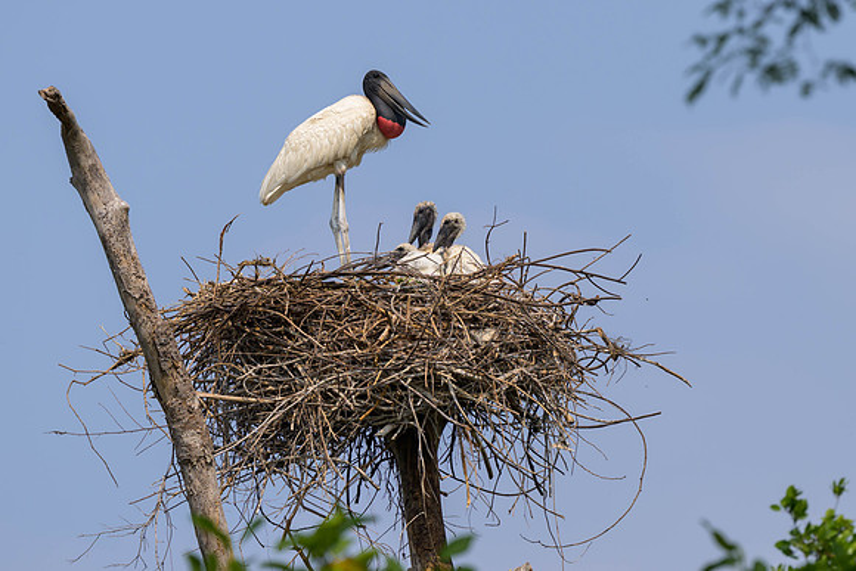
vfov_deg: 1.9
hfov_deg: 2.8
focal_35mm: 728
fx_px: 17304
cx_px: 467
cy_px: 234
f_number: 4.5
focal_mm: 400
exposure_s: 1/2500
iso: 140
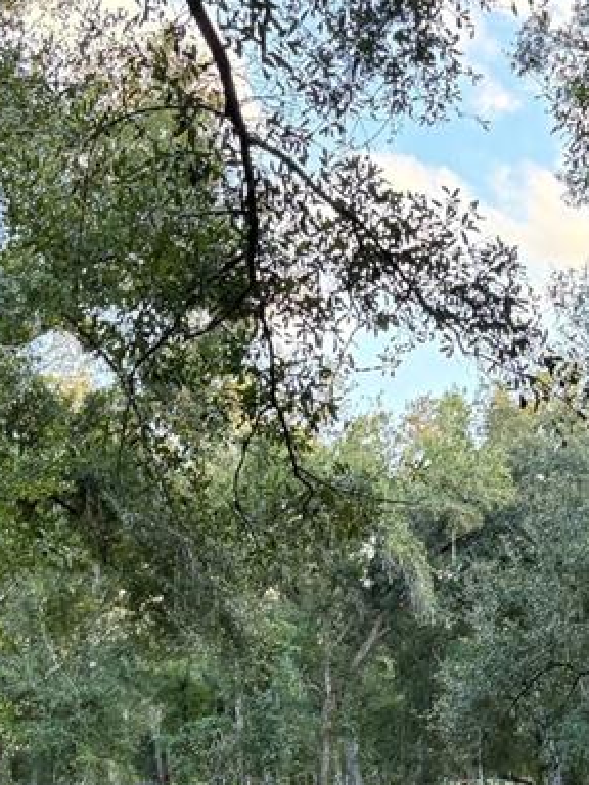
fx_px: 1702
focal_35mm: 75
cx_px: 303
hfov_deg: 19.6
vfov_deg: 24.7
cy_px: 791
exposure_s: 1/117
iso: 200
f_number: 1.78
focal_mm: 6.76
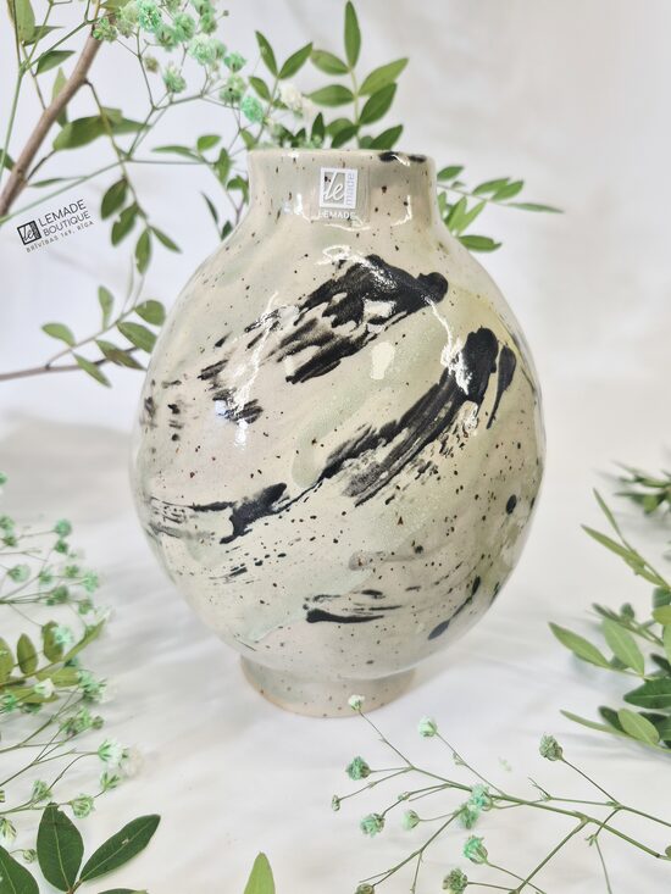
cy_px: 447
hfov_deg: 58.9
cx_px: 336
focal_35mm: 23
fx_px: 594
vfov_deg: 73.9
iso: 40
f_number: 1.8
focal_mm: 5.4
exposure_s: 1/100
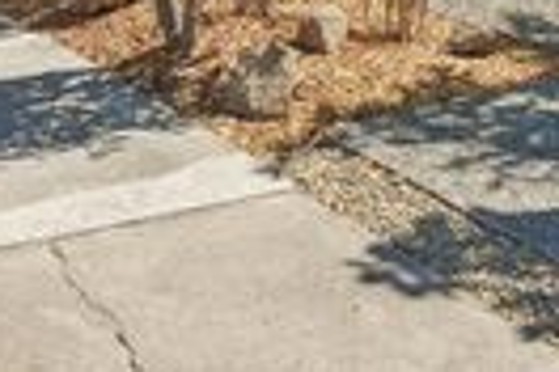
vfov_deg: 14.9
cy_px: -323
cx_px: 152
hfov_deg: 25.6
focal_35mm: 78
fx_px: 1215
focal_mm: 20.6
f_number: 8
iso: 500
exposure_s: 1/800
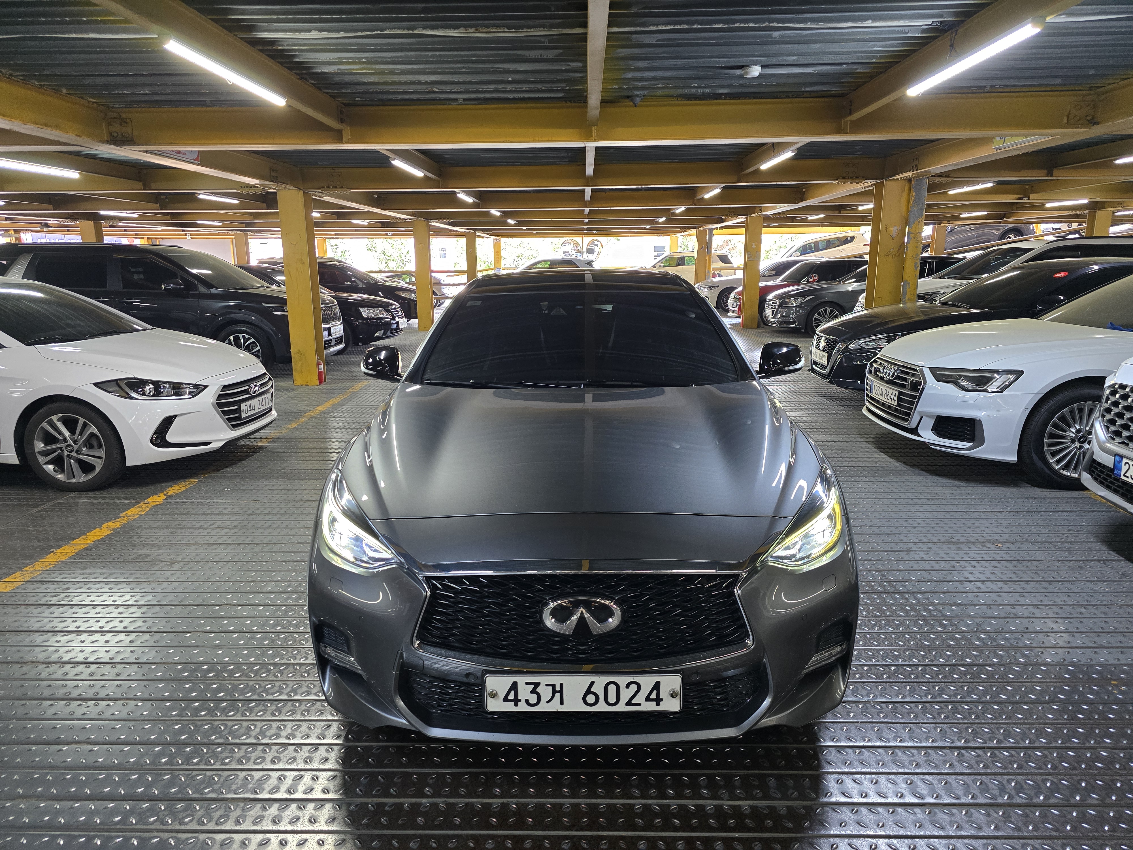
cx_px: 566
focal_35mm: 23
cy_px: 425
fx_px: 753
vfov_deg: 58.9
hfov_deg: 73.9
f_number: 1.7
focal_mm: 6.3
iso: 400
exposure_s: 1/120
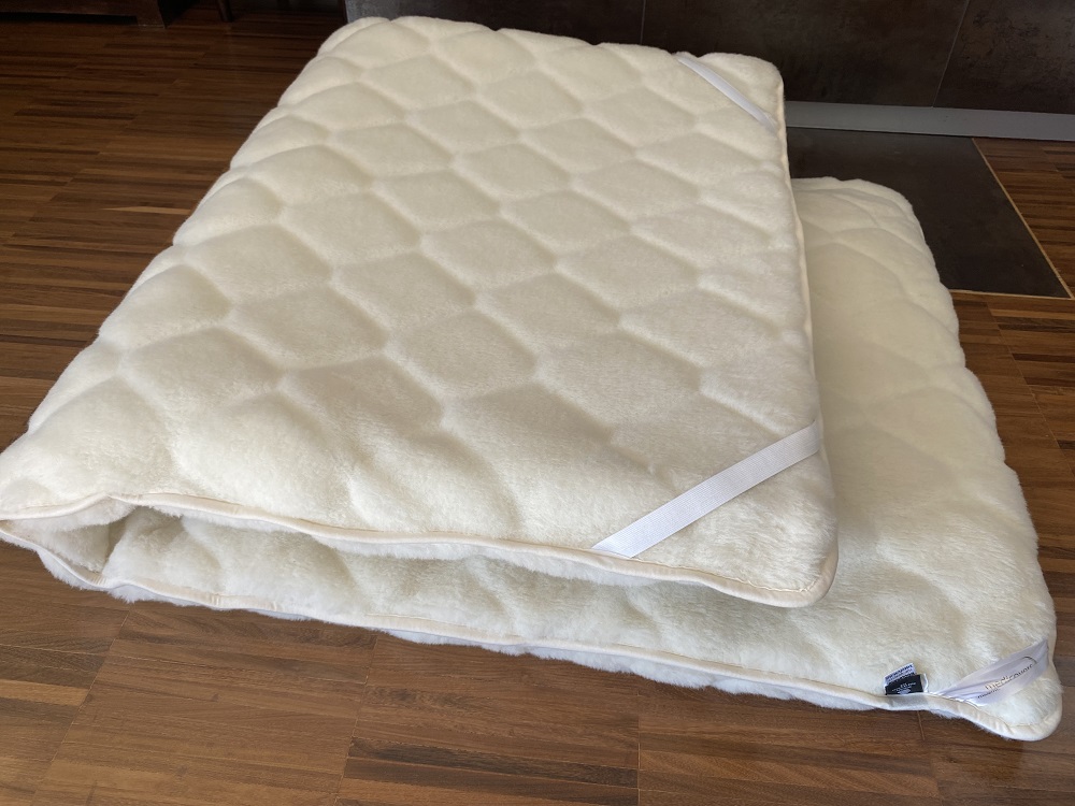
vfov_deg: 53.1
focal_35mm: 26
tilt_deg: -42.5
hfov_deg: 67.3
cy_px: 403
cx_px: 538
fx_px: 807
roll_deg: +0.3
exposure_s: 1/122
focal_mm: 4.25
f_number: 1.8
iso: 50
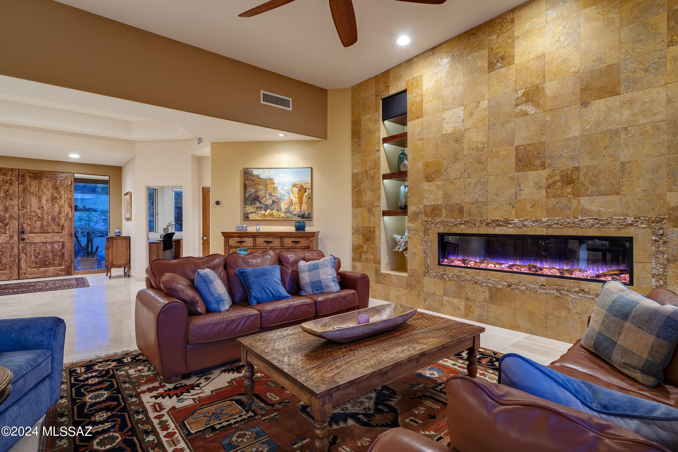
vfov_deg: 70.4
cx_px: 339
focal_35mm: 17
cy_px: 226
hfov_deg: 93.3
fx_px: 320
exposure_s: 3.2
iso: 200
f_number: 10
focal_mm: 17
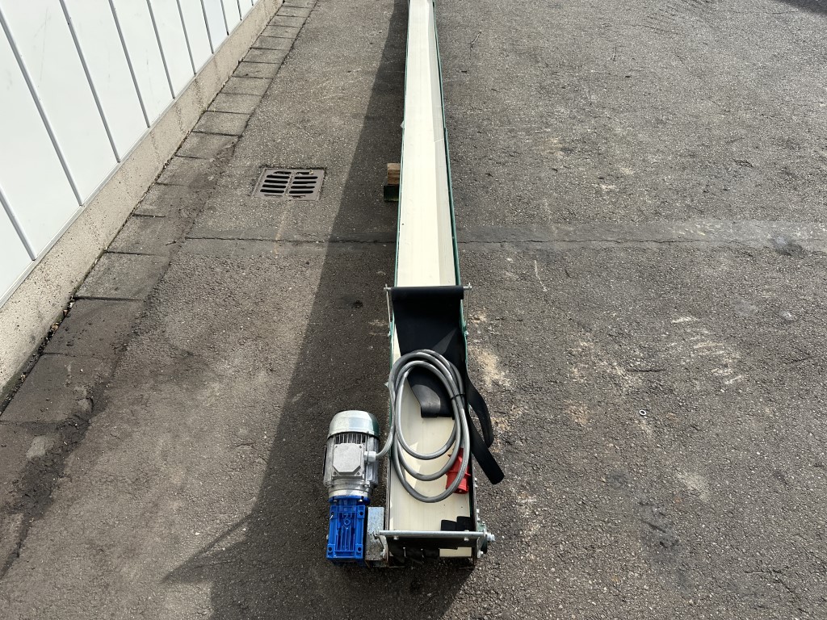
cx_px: 414
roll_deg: -0.3
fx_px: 573
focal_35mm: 24
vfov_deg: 56.8
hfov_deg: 71.6
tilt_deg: -40.6
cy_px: 310
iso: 80
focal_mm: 6.86
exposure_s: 1/2660
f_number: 1.78
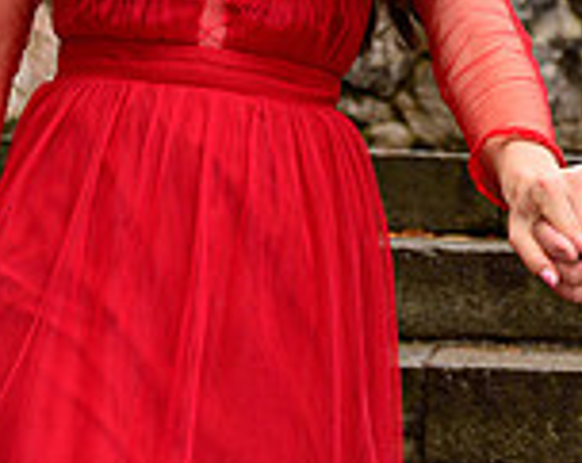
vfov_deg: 8.3
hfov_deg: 10.5
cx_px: 540
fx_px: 3146
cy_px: -119
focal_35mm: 183
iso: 400
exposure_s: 1/320
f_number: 4.5
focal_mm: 51
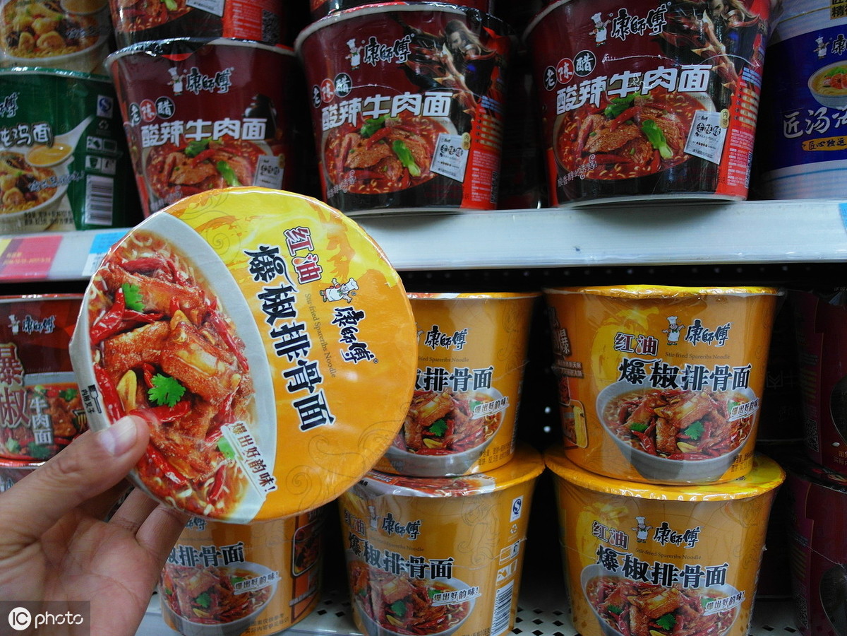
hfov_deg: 71.6
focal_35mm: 24
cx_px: 424
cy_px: 318
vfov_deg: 56.8
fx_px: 587
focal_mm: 5.2
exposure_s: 1/45
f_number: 1.4
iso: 200
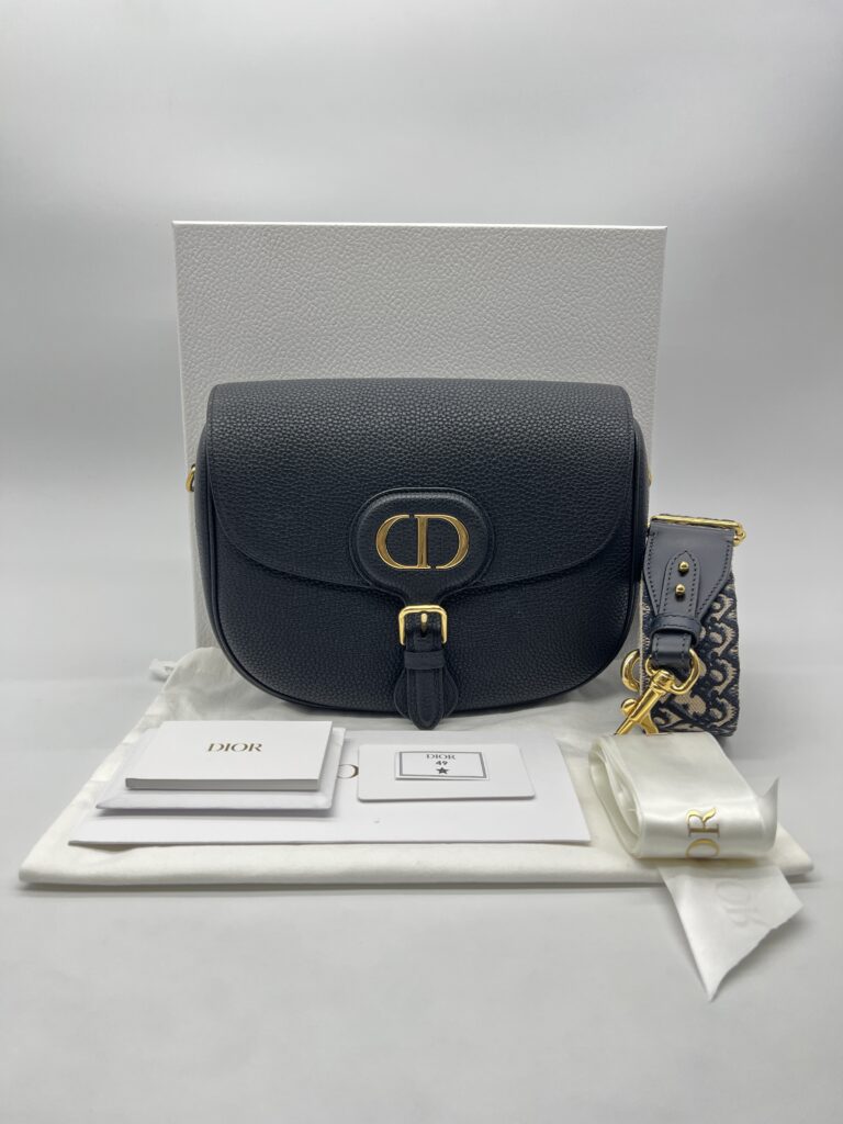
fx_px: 844
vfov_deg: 67.3
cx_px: 422
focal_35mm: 26
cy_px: 562
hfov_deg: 53.1
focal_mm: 5.7
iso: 50
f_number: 1.5
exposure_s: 1/100
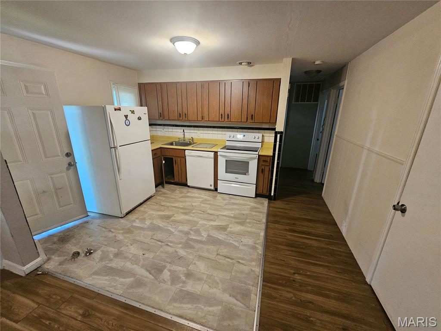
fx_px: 166
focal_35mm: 13
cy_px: 166
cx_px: 220
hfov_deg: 106.2
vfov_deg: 89.9
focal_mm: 2.2
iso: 400
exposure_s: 1/40
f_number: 2.2
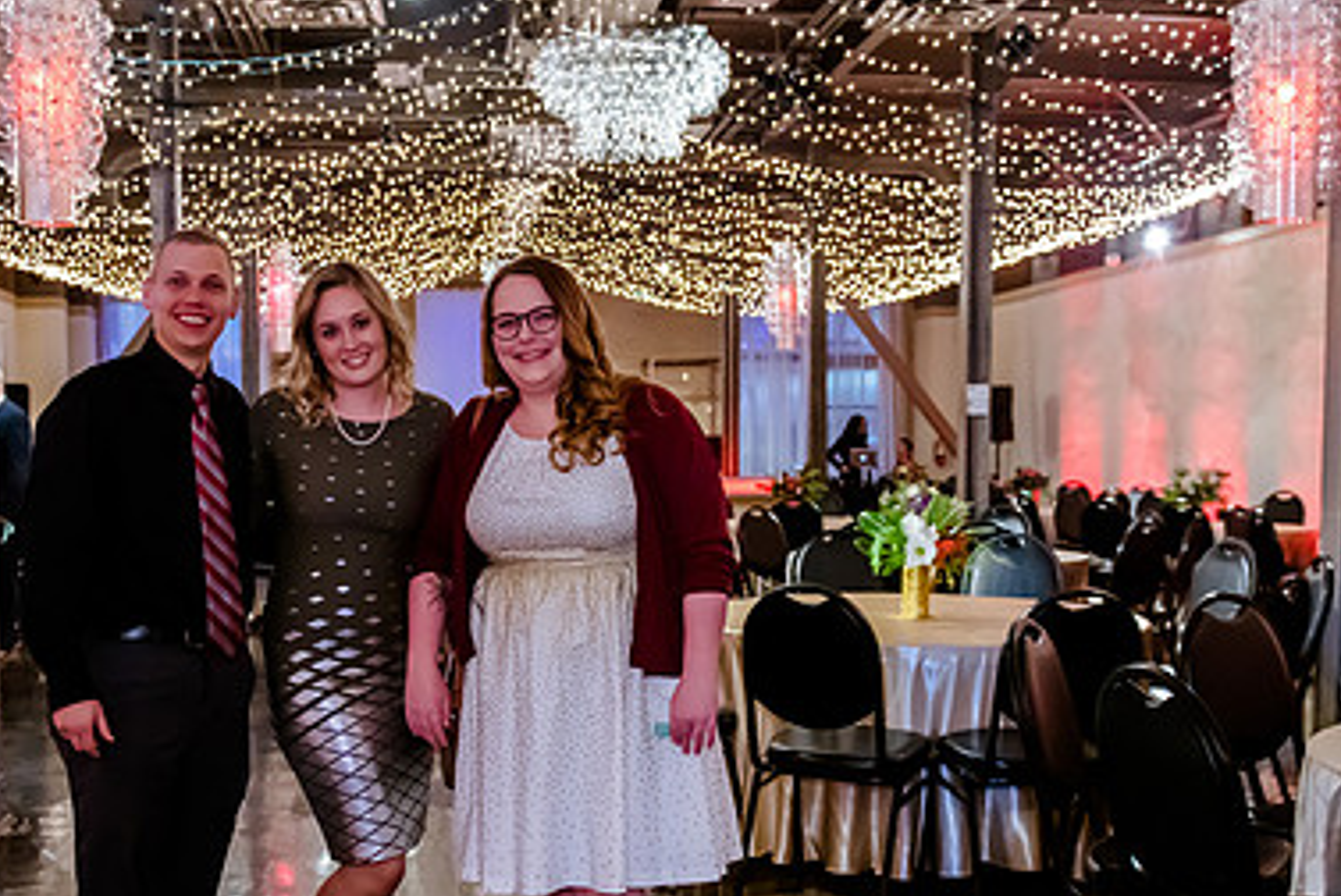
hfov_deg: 45.1
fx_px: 1603
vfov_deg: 31.0
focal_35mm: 43
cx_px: 528
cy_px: 585
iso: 3200
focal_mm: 24
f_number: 2.8
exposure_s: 1/100
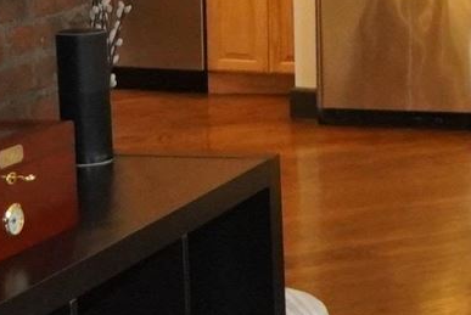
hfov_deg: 13.8
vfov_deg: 11.5
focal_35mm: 119
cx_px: 1016
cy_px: 29
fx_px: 1559
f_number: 4
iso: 1600
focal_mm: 10
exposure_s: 1/125
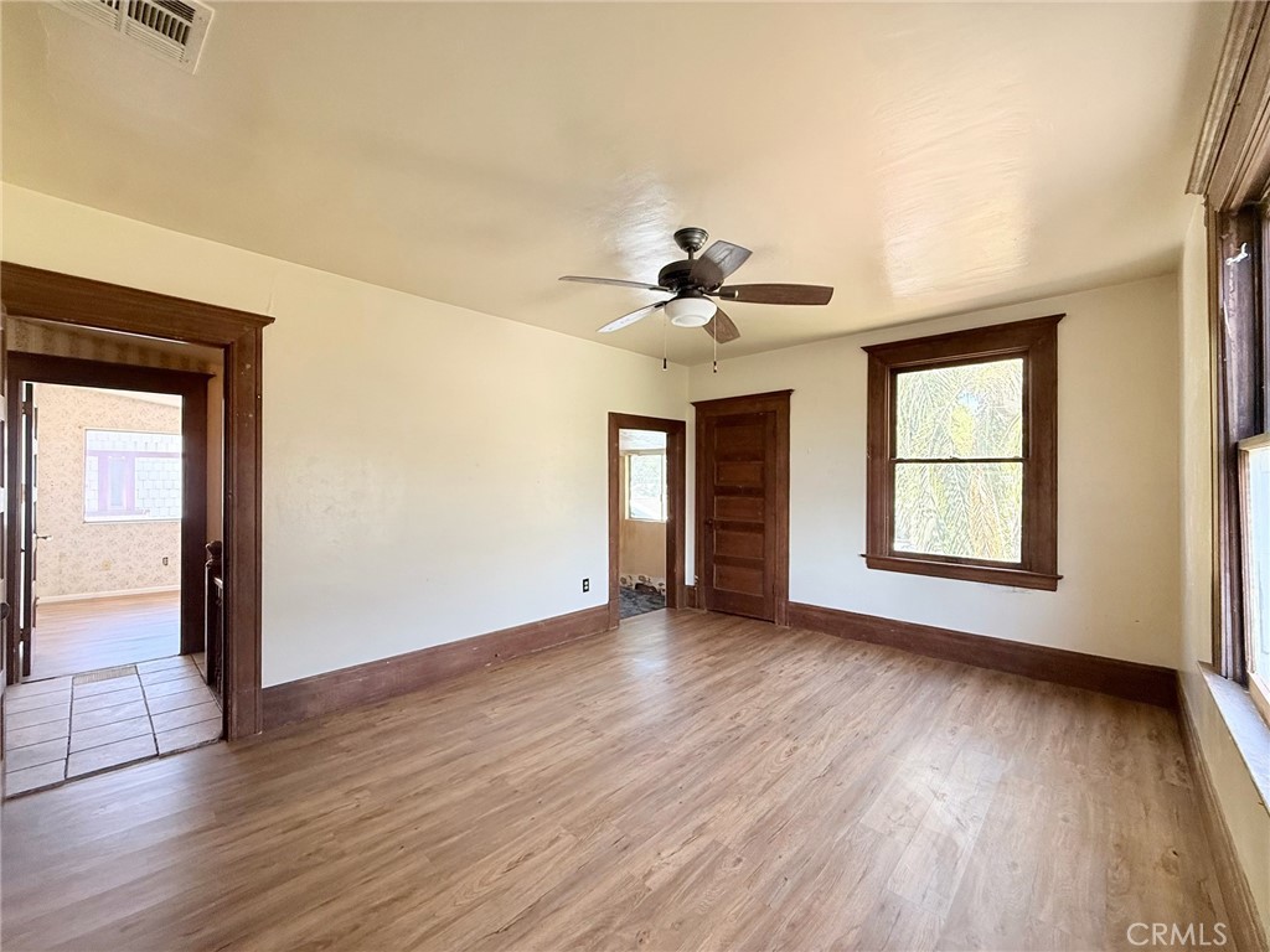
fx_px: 514
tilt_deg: +1.0
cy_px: 476
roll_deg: -0.1
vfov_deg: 85.7
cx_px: 635
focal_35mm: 14
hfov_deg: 102.1
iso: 200
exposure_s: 1/99
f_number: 2.2
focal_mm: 2.22
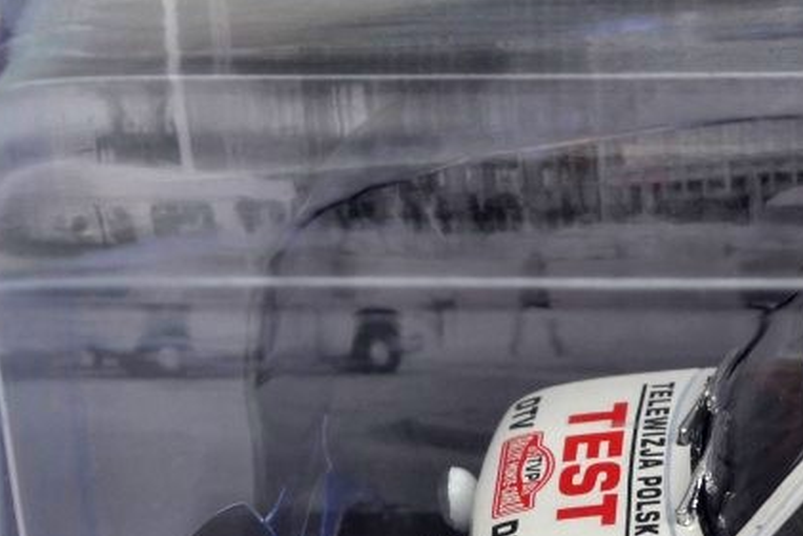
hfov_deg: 11.8
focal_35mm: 171
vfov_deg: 8.0
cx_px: 935
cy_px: 534
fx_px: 3815
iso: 220
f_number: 8
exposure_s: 1/125
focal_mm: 40
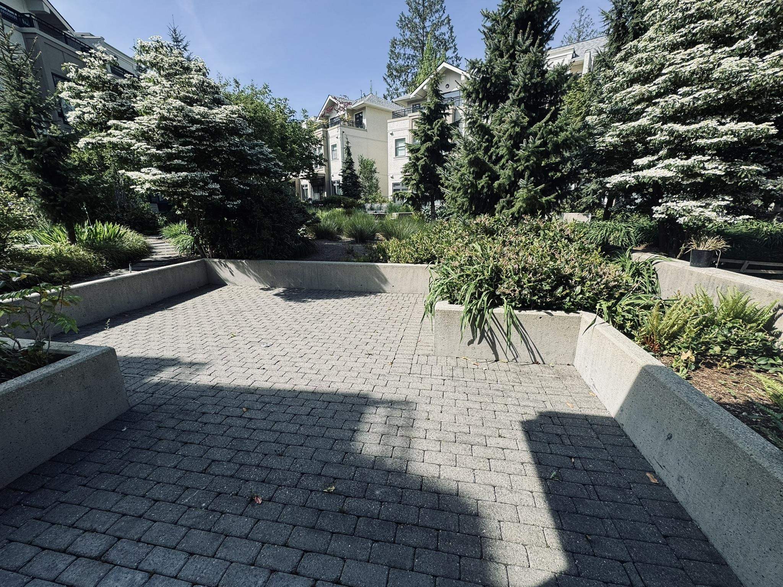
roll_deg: +0.6
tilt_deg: -15.4
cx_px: 392
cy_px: 294
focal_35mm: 14
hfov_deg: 102.1
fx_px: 317
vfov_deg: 85.7
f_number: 2.2
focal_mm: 2.22
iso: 50
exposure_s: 1/821
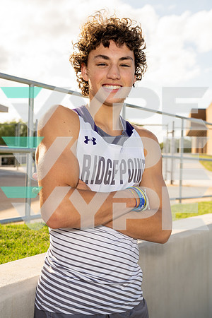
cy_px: 159
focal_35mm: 47
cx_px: 106
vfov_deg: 41.9
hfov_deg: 28.6
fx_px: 415
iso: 100
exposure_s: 1/250
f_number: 5.6
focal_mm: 47
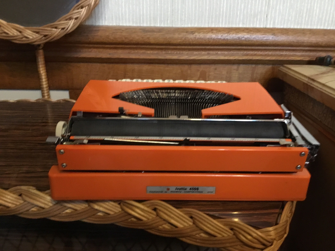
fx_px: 300
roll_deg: -0.4
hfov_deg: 58.4
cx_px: 168
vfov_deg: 45.4
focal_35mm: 31
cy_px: 126
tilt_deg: -19.7
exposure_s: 1/17
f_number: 2.4
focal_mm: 3.3
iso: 500
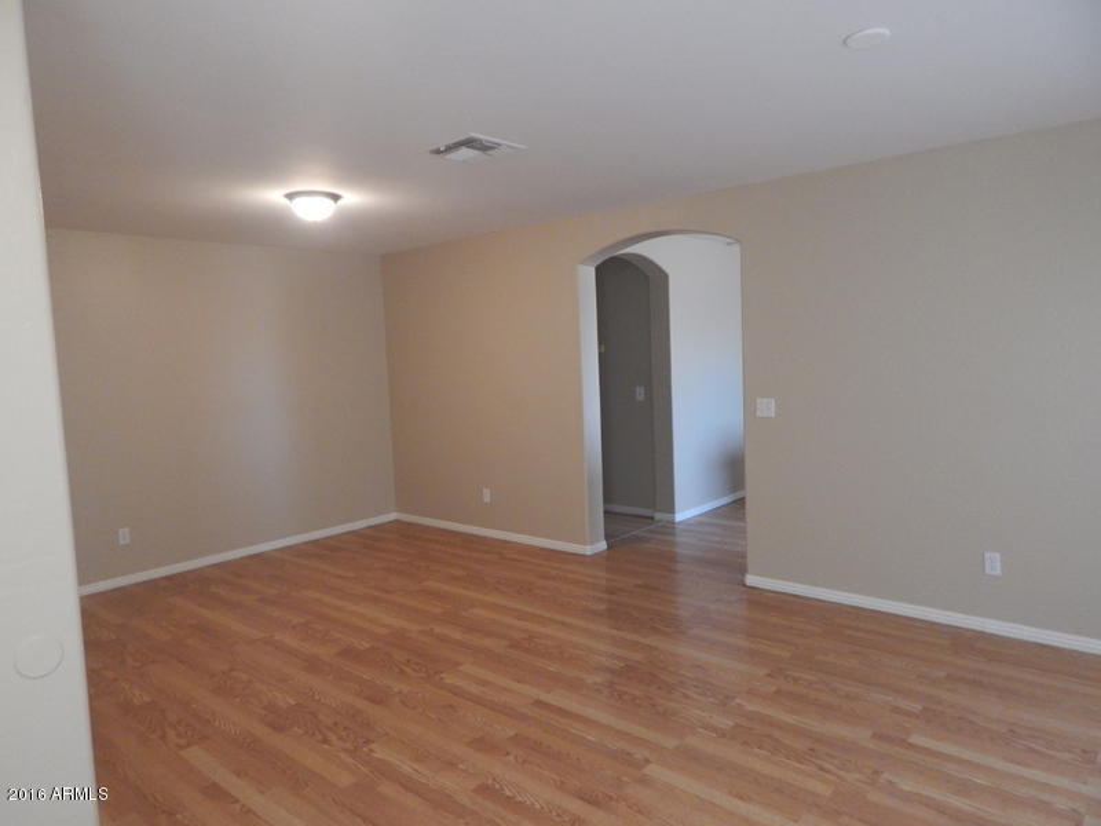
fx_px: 700
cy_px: 413
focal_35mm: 22
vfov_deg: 61.1
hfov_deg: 76.4
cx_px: 550
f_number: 3
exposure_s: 1/30
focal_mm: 4
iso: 400
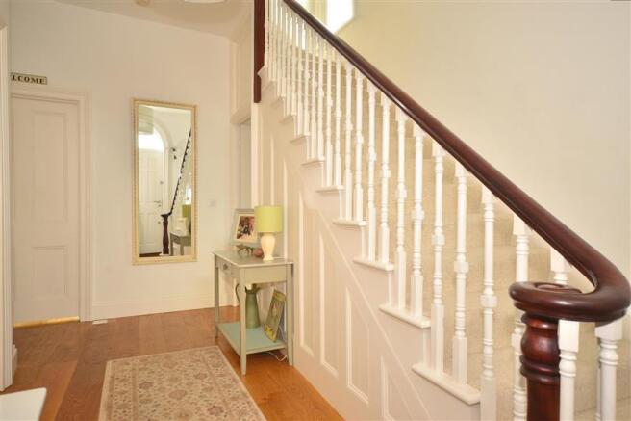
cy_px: 210
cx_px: 316
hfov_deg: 77.3
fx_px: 394
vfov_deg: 56.1
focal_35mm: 22
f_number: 5
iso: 200
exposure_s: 1
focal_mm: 15
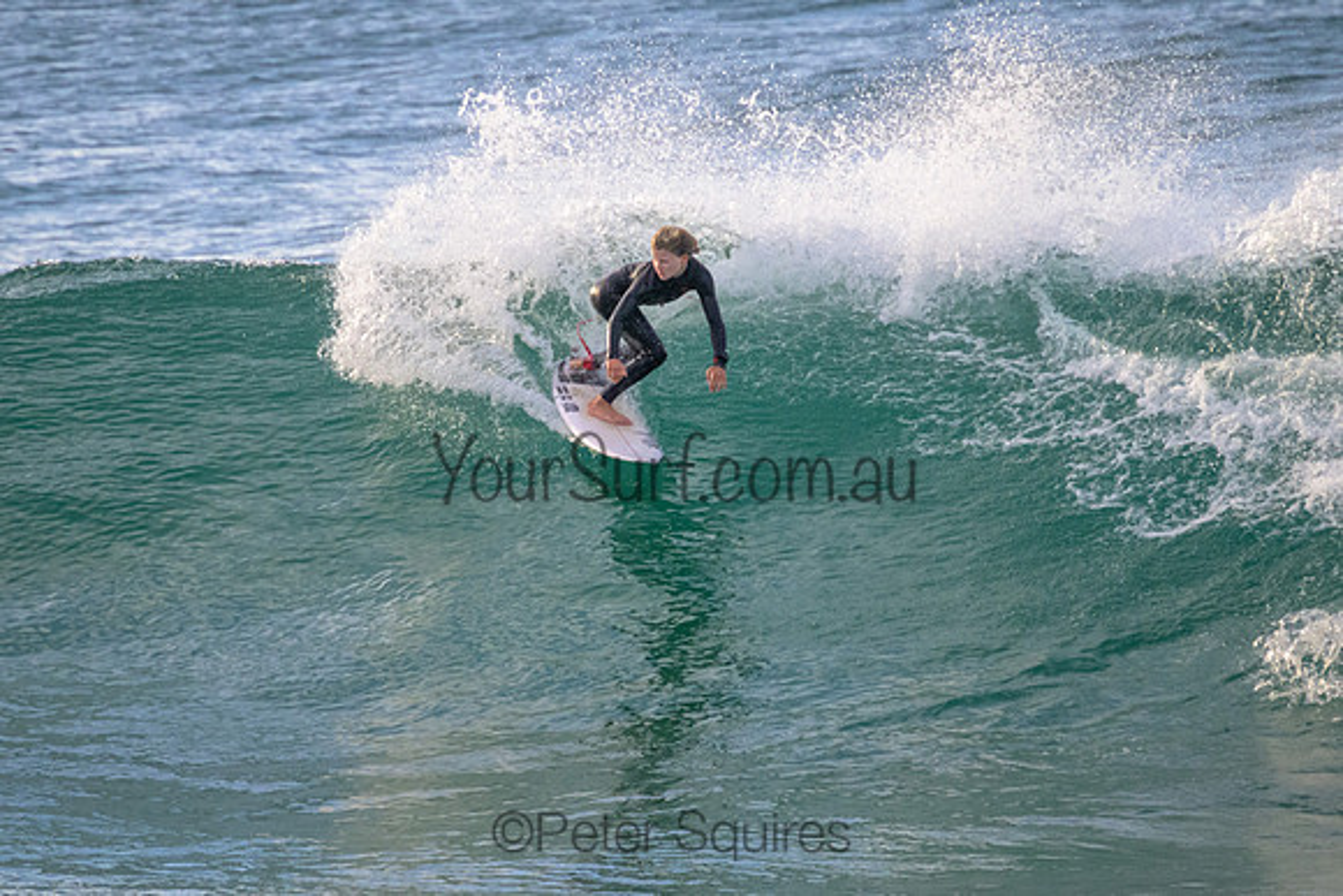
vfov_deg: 1.5
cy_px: 416
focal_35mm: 932
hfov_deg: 2.2
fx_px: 34767
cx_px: 609
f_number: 11
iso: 4000
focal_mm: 800
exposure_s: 1/1600
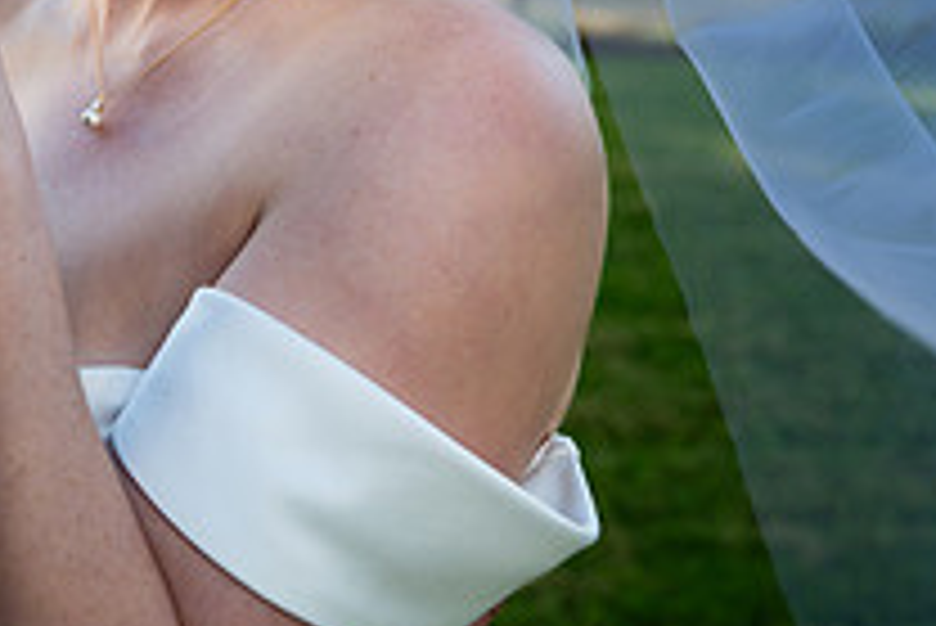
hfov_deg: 27.7
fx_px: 1743
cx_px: -68
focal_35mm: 67
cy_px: -164
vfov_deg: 19.0
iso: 160
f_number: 2.8
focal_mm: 24
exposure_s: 1/400
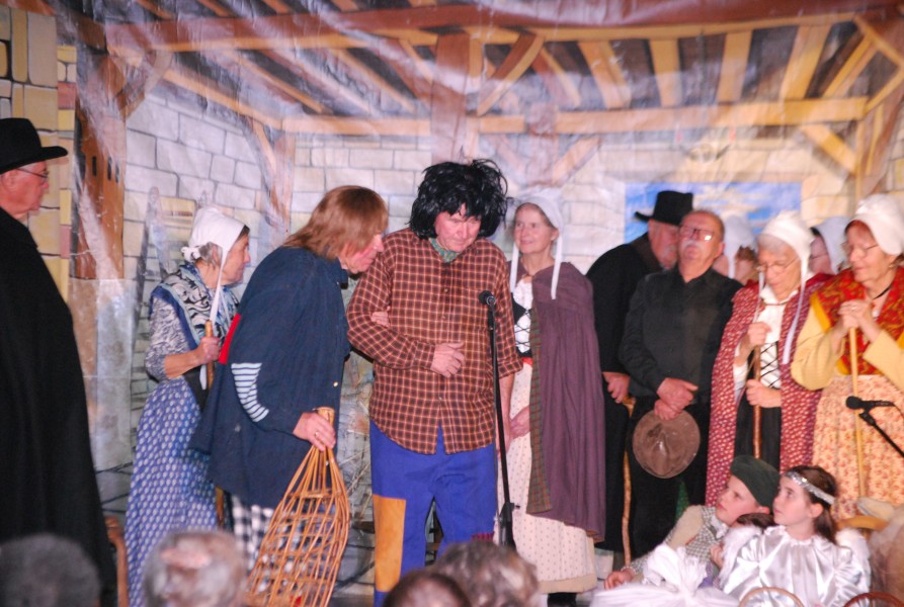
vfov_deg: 10.7
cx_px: 452
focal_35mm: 129
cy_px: 304
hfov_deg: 15.9
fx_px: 3247
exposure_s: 1/60
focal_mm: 86
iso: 1400
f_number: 4.5
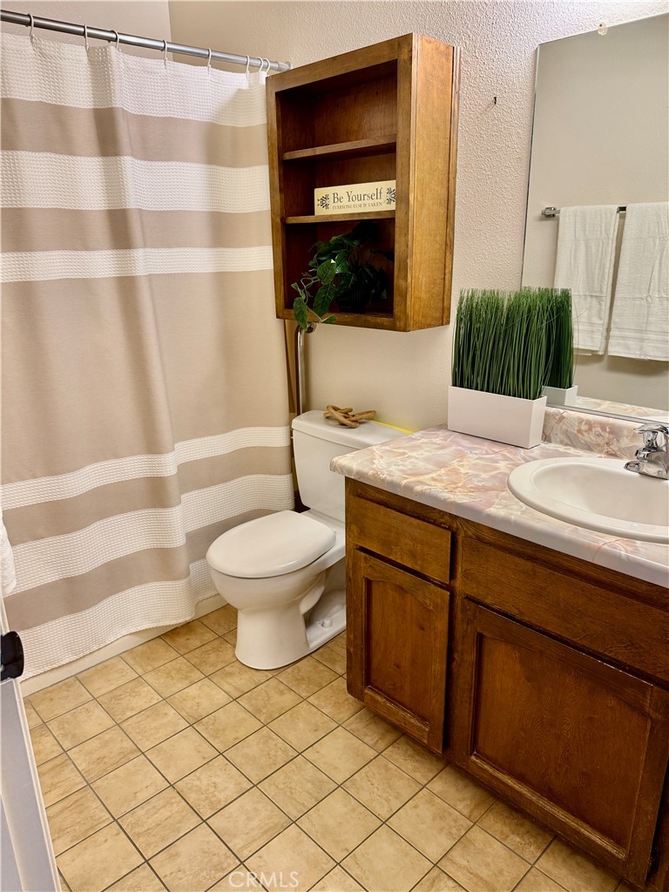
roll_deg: +0.6
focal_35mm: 24
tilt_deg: -17.1
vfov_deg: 71.6
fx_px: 618
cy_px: 446
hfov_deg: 56.8
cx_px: 334
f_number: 1.78
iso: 160
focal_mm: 6.76
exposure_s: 1/60
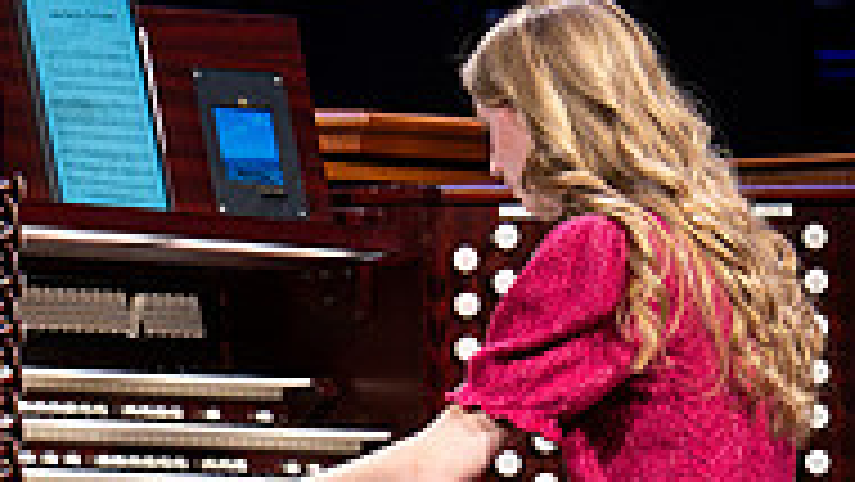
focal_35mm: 815
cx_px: 88
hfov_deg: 2.6
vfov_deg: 1.5
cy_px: 416
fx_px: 18482
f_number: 2.8
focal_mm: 200
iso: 2500
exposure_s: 1/250
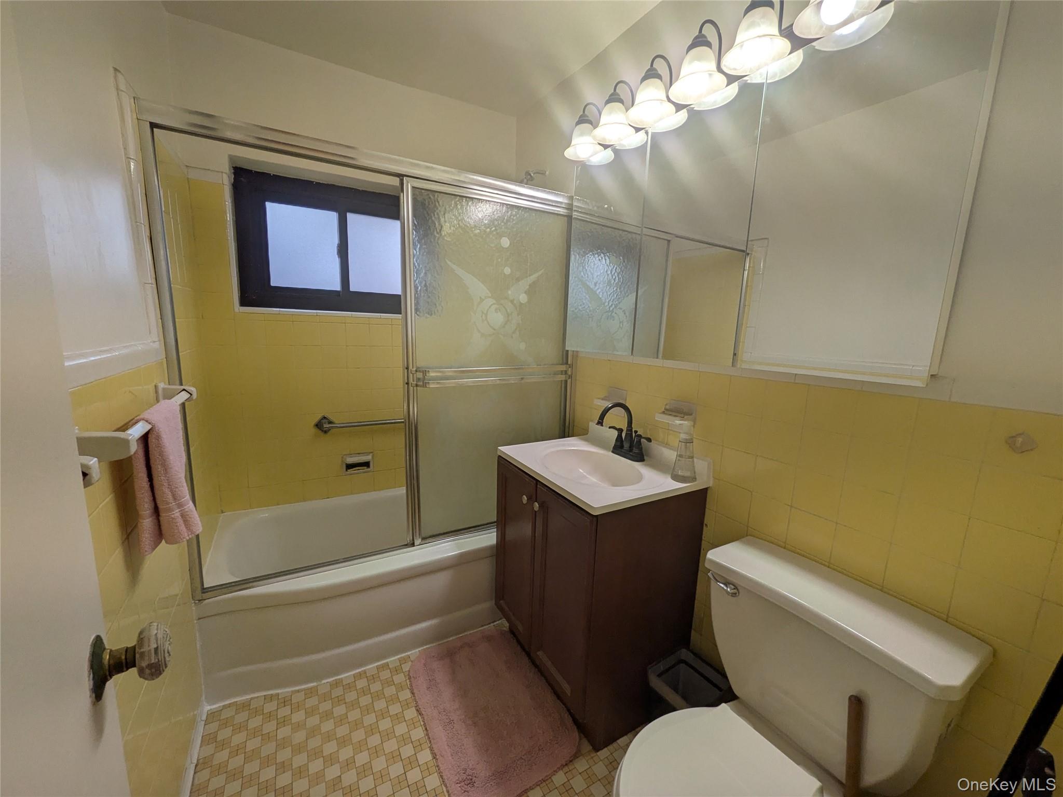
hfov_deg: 102.1
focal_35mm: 14
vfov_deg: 85.7
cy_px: 398
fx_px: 430
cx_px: 532
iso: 53
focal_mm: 1.83
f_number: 2.2
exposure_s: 1/212
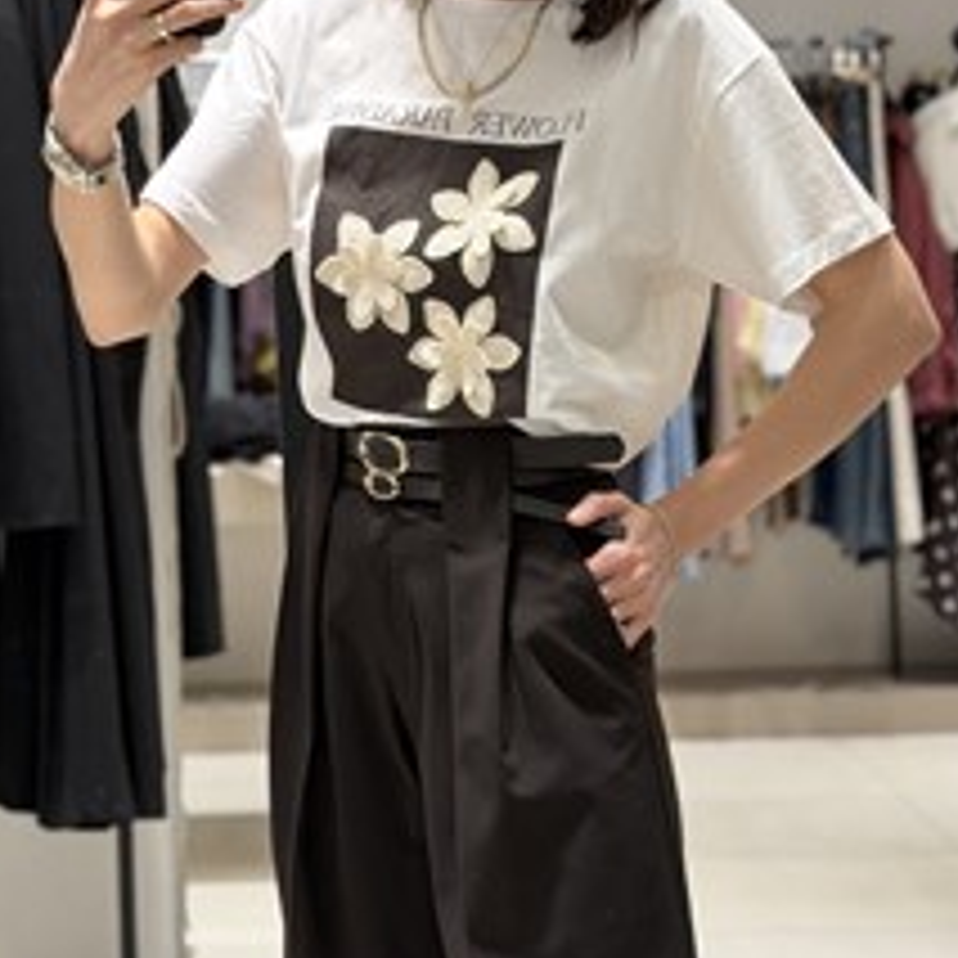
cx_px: 353
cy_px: 364
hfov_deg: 19.5
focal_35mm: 89
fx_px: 2787
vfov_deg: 19.5
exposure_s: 1/50
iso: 50
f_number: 1.78
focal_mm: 6.76
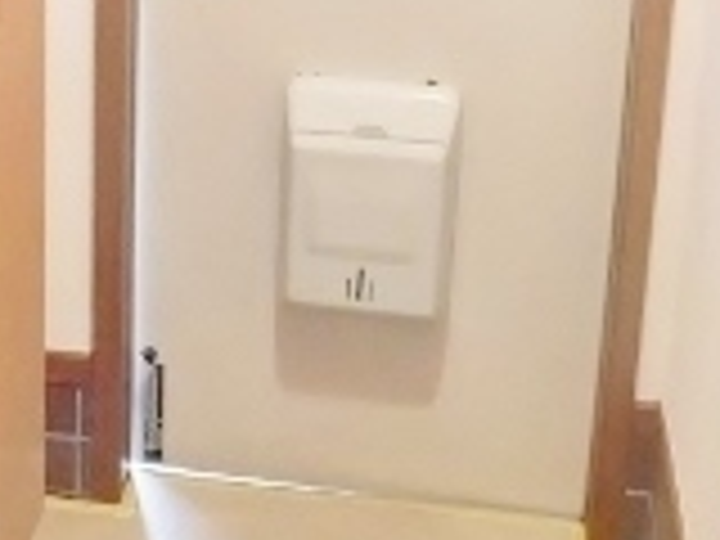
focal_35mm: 92
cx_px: 104
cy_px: -58
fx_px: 1914
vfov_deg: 15.6
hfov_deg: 21.0
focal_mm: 4
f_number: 3
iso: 400
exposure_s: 1/13
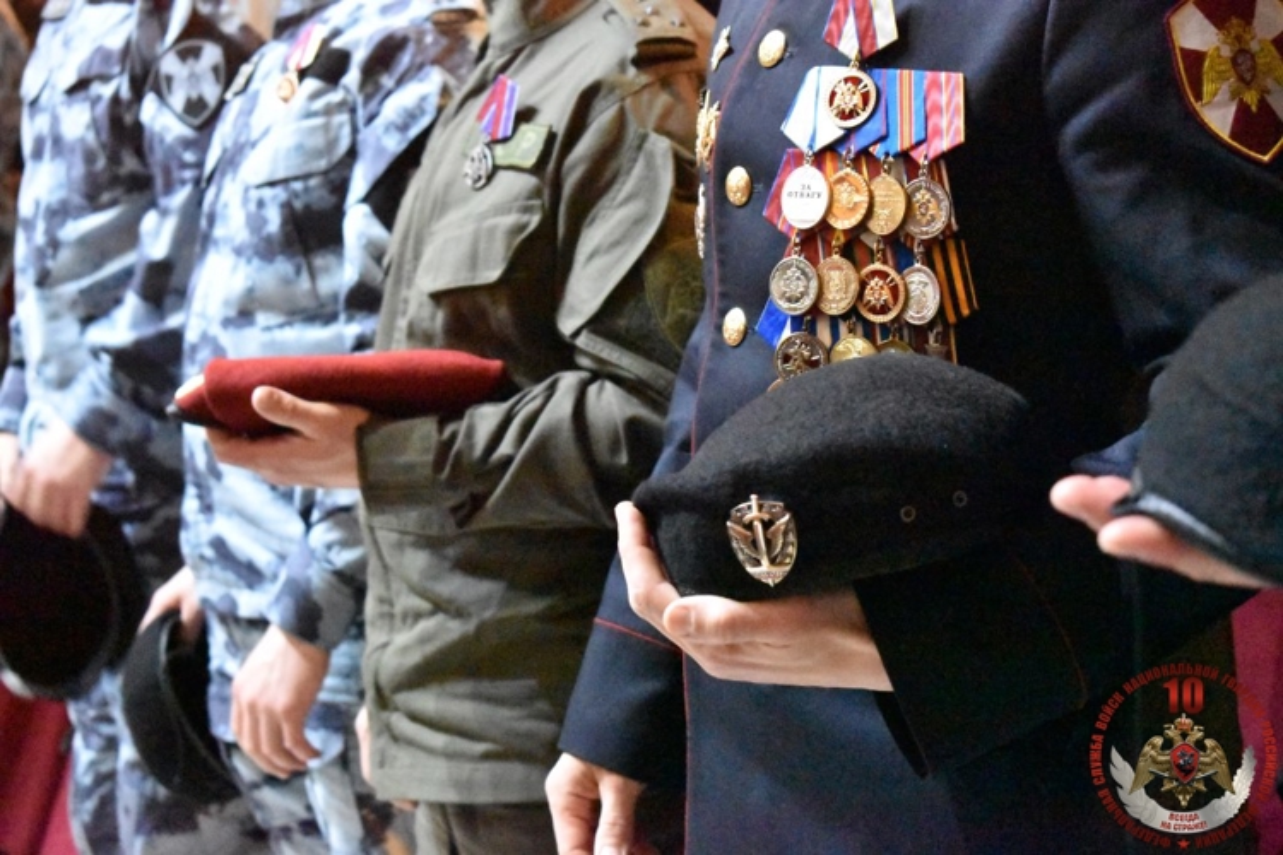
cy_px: 428
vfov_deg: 18.2
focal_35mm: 75
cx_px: 642
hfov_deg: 27.0
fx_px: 2673
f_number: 5.6
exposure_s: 1/50
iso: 25600
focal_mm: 50
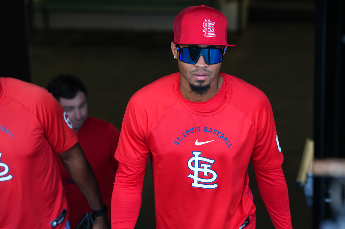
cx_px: 172
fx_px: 1178
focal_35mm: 123
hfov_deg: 16.7
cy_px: 114
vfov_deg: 11.1
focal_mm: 82
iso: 200
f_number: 2.2
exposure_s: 1/320
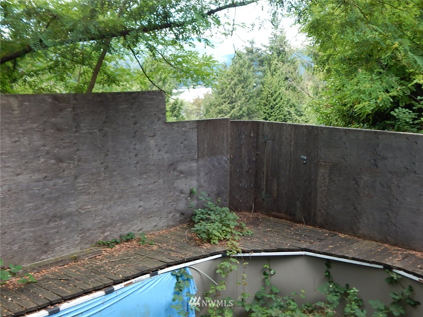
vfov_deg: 33.6
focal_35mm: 43
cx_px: 212
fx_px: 525
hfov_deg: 43.9
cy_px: 158
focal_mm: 7.7
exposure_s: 1/100
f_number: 3.6
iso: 125
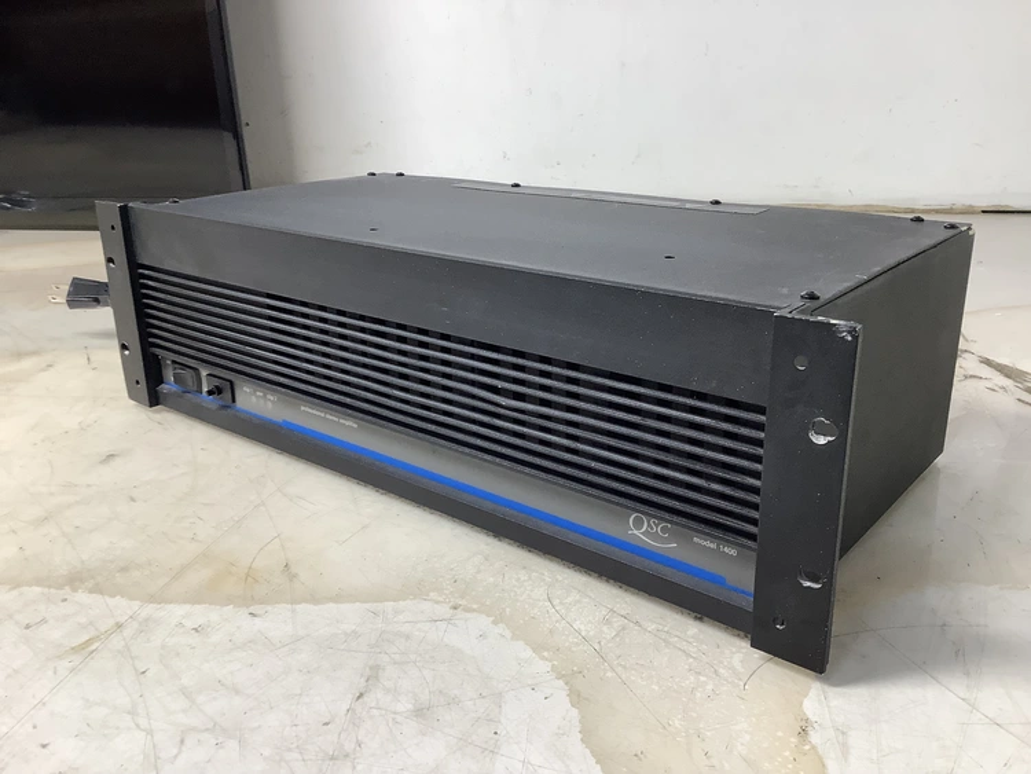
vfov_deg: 45.5
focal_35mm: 31
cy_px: 387
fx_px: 924
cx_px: 516
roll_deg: +1.7
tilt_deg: -20.6
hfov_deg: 58.3
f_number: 2.4
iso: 80
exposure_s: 1/60
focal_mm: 3.3
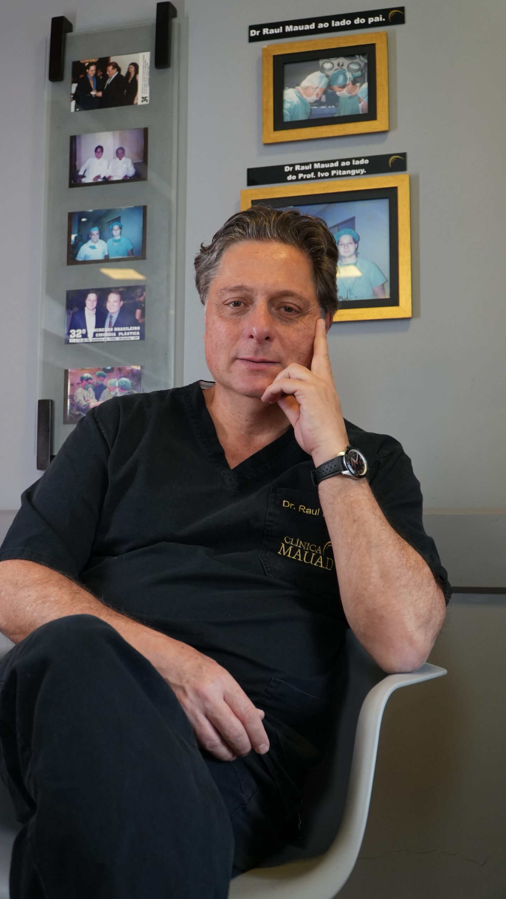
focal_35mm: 41
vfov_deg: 49.4
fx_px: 978
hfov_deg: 29.0
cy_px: 450
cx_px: 245
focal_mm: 26
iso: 1000
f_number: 4
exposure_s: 1/100
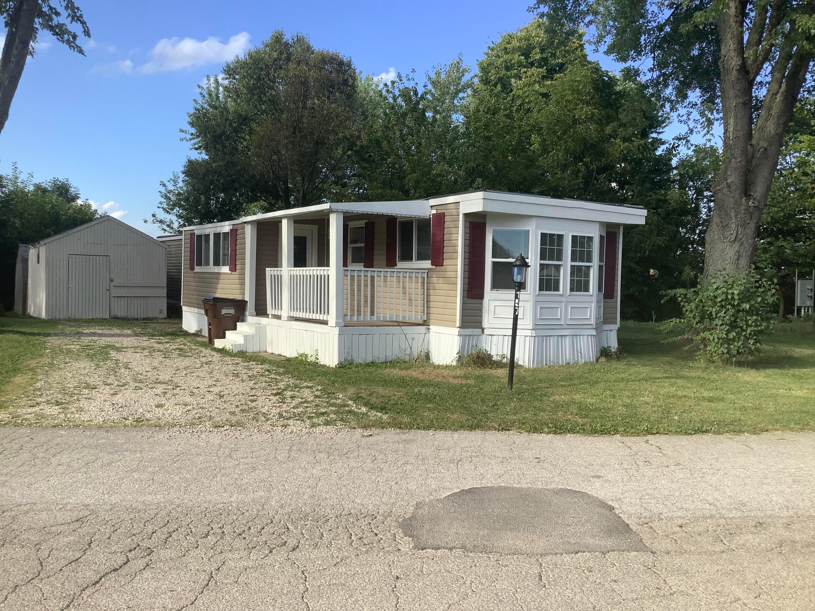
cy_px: 306
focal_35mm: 31
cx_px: 408
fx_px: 730
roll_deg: -1.3
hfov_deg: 58.4
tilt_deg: -2.3
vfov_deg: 45.4
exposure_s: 1/741
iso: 25
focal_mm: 3.3
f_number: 2.4
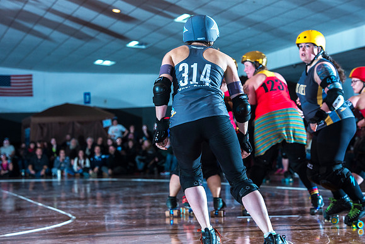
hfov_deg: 21.5
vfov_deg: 14.4
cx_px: 182
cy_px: 122
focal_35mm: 95
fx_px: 963
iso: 800
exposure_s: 1/160
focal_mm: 95
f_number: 7.1
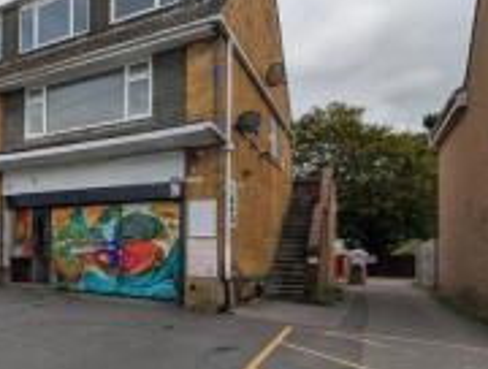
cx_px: 28
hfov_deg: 53.4
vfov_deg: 49.4
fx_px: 396
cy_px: 235
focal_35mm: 28
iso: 49
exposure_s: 1/2545
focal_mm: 2.02
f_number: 1.7
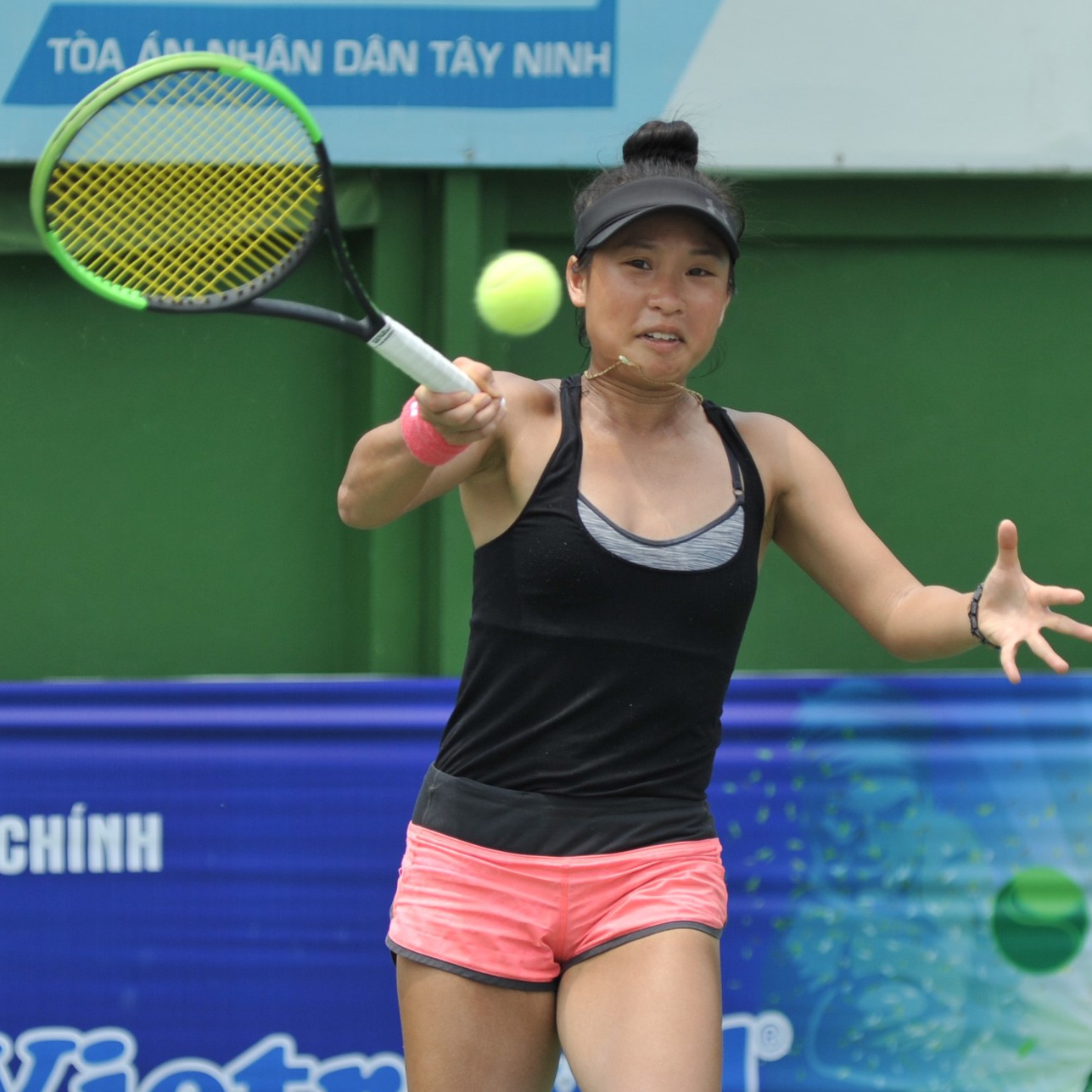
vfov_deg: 6.6
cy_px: 562
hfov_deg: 6.6
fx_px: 9422
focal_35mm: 264
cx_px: 364
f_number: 4
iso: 400
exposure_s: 1/2500
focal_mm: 200
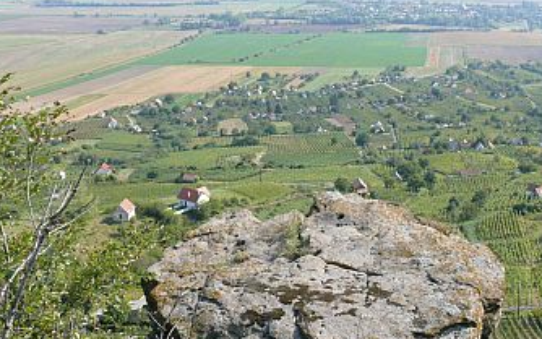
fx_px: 739
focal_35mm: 50
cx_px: 354
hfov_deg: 39.9
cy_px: 136
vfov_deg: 25.8
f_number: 5.6
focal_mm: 7.4
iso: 100
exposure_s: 1/250
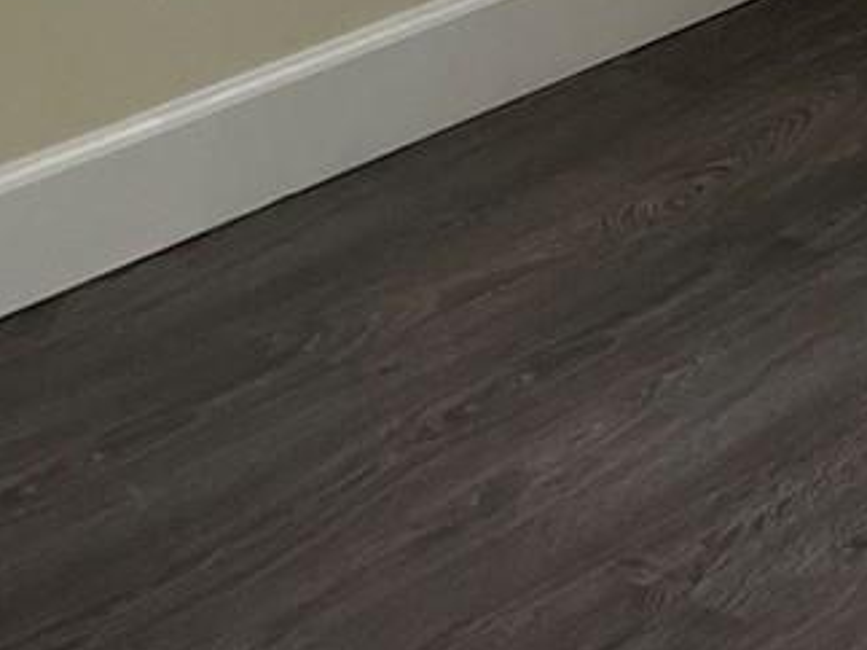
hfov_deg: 13.8
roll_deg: -2.8
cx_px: 1672
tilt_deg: -4.1
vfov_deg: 10.3
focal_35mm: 124
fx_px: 3105
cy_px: -913
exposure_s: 1/121
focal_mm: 5.1
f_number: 1.6
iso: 125
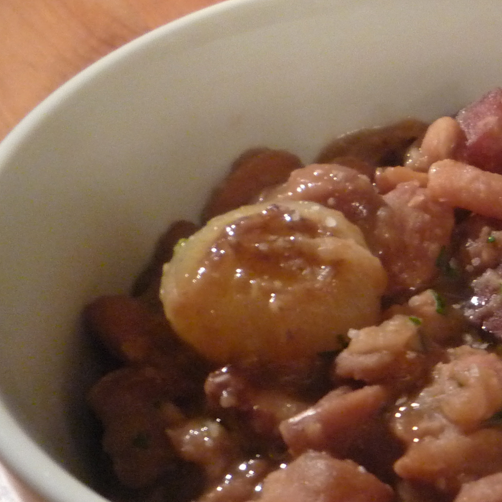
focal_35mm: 70
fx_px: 1148
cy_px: 319
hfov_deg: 22.2
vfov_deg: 24.6
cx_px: 649
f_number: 3.3
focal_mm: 5.2
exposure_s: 1/10
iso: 400
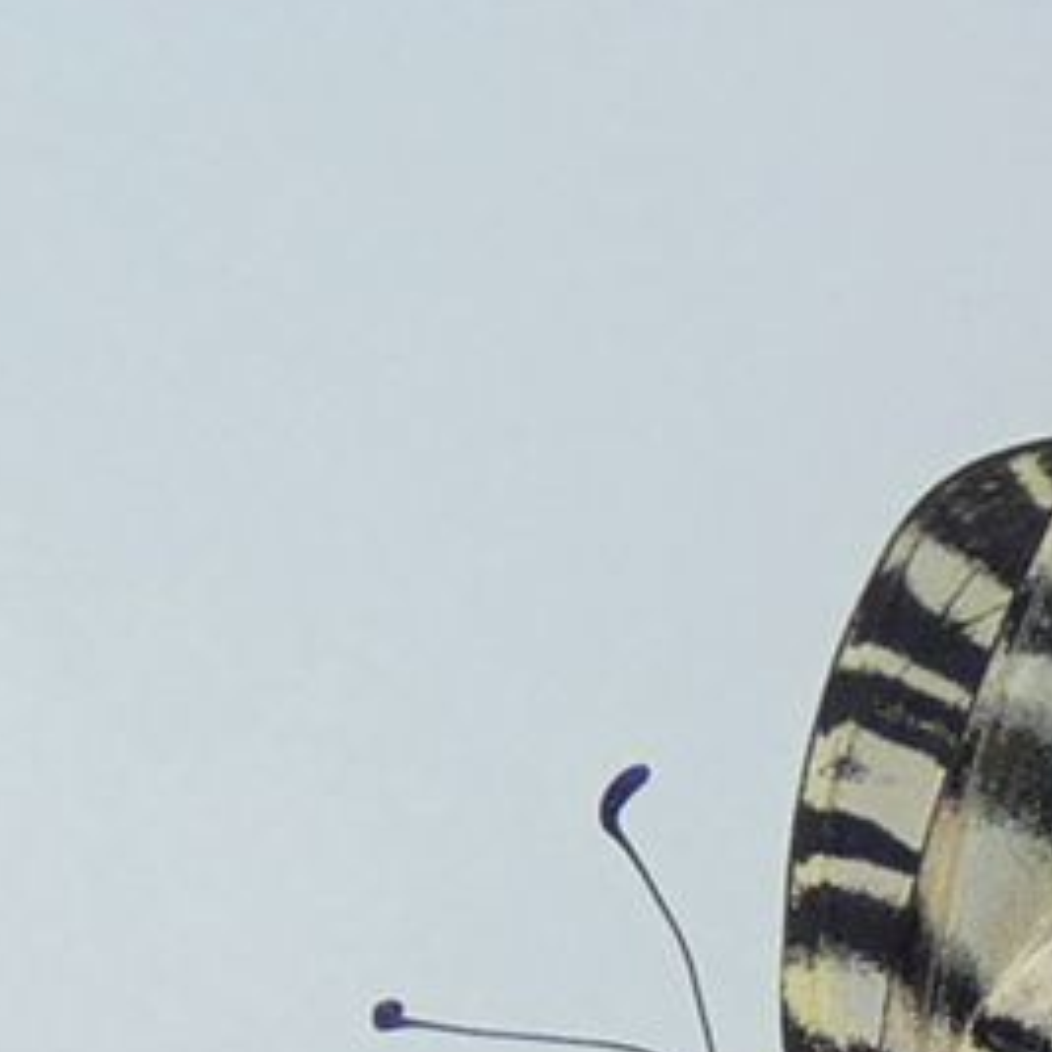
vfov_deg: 8.8
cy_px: 985
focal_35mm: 198
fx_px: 6808
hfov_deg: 8.8
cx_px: 1113
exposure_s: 1/400
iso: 80
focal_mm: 12.5
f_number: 4.3
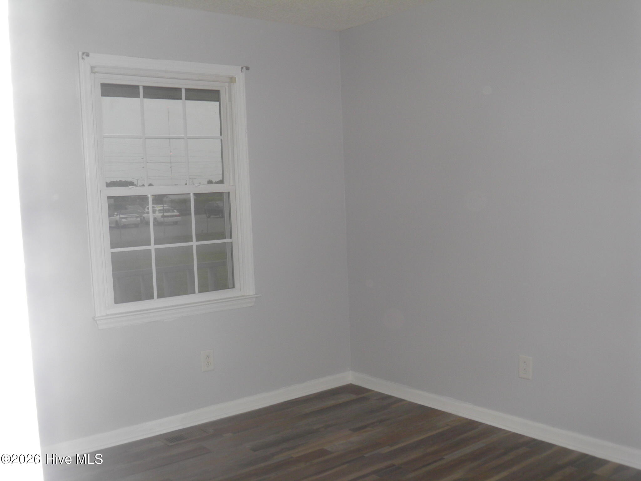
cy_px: 240
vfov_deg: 40.7
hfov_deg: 52.6
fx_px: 648
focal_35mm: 35
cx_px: 320
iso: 100
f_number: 3.1
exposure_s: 1/50
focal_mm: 6.3
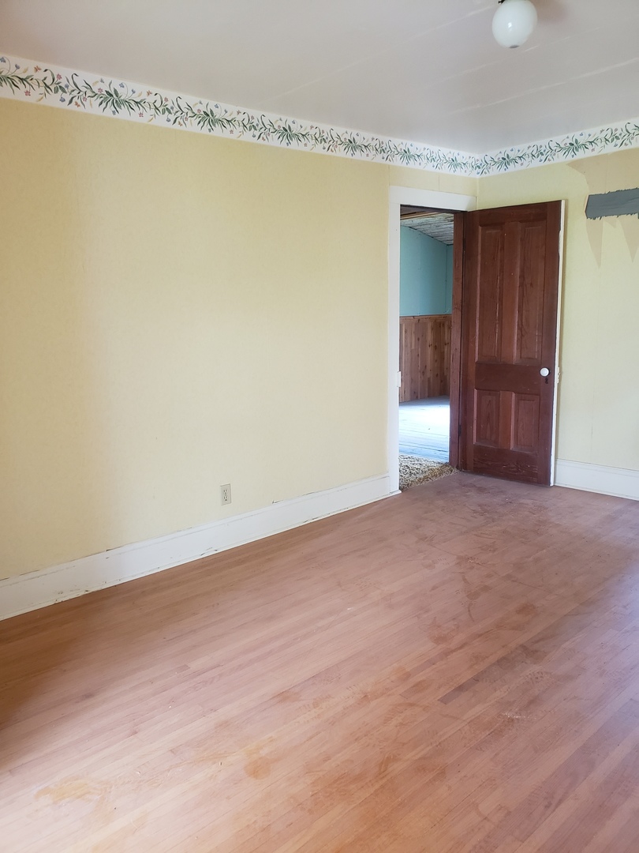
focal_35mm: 26
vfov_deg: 67.3
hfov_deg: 53.1
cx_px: 320
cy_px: 426
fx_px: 640
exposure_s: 1/17
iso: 250
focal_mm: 4.3
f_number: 2.4
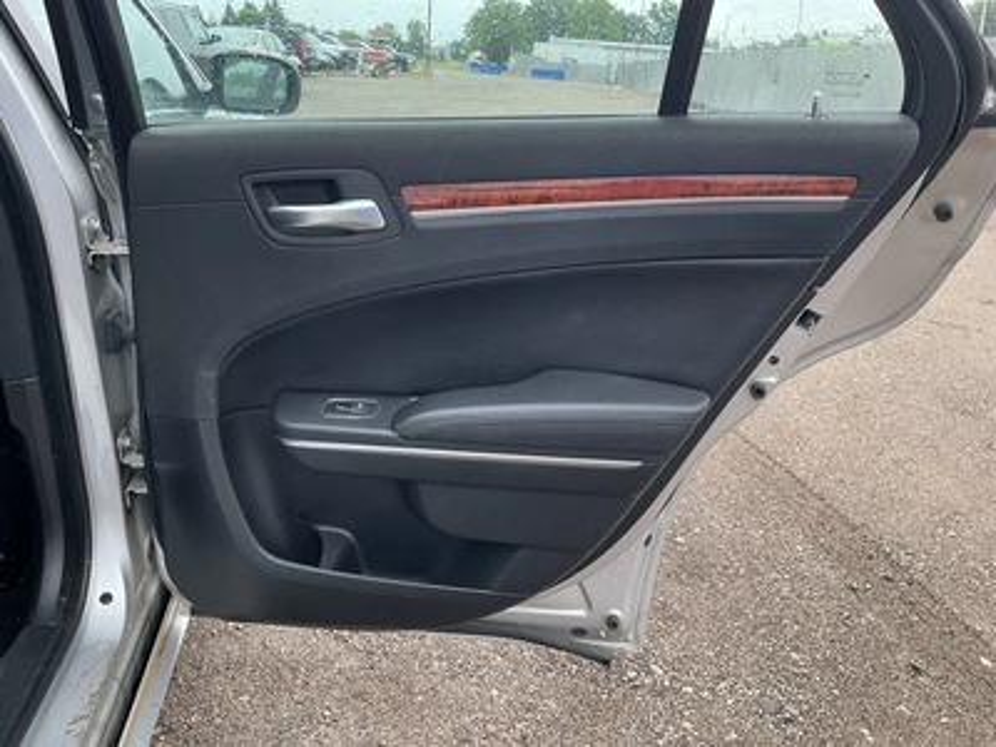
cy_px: 374
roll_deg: -3.9
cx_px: 498
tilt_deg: -17.9
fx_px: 806
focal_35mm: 28
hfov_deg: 63.4
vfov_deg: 49.7
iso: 20
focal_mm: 3
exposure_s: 1/122
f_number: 1.8
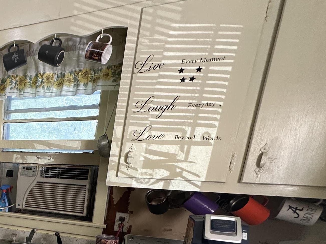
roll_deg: -1.9
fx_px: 311
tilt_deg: -13.7
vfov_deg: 38.8
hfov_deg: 42.4
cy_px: 235
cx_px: -40
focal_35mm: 33
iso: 250
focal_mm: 2.22
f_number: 2.2
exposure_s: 1/120
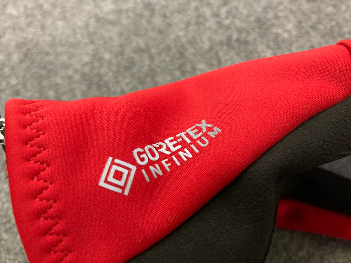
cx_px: 176
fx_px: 284
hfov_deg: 63.4
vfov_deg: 49.7
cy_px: 132
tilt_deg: -63.6
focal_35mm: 28
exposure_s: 1/33
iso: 400
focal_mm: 3.99
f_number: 1.8
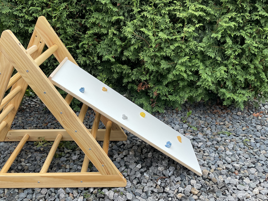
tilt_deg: -25.4
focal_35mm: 34
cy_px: 111
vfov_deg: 41.7
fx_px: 263
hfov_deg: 53.8
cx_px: 118
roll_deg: -1.4
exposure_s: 1/121
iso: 50
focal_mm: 4.2
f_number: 1.6
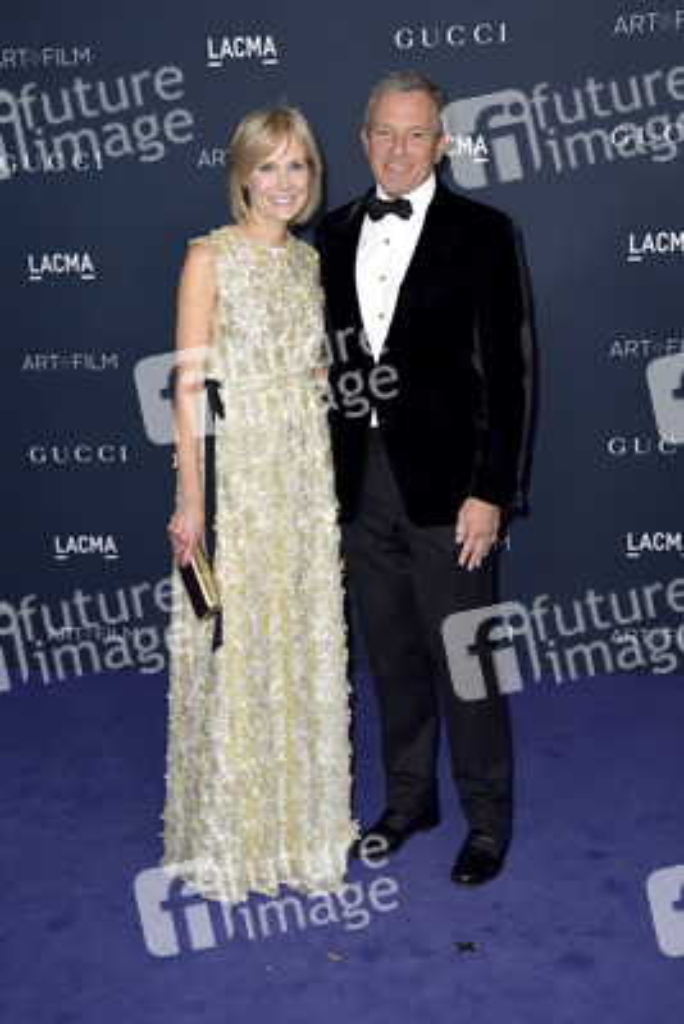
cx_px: 342
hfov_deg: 27.0
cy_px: 512
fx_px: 1424
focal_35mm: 50
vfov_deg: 39.6
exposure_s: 1/250
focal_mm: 50
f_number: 6.3
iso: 500
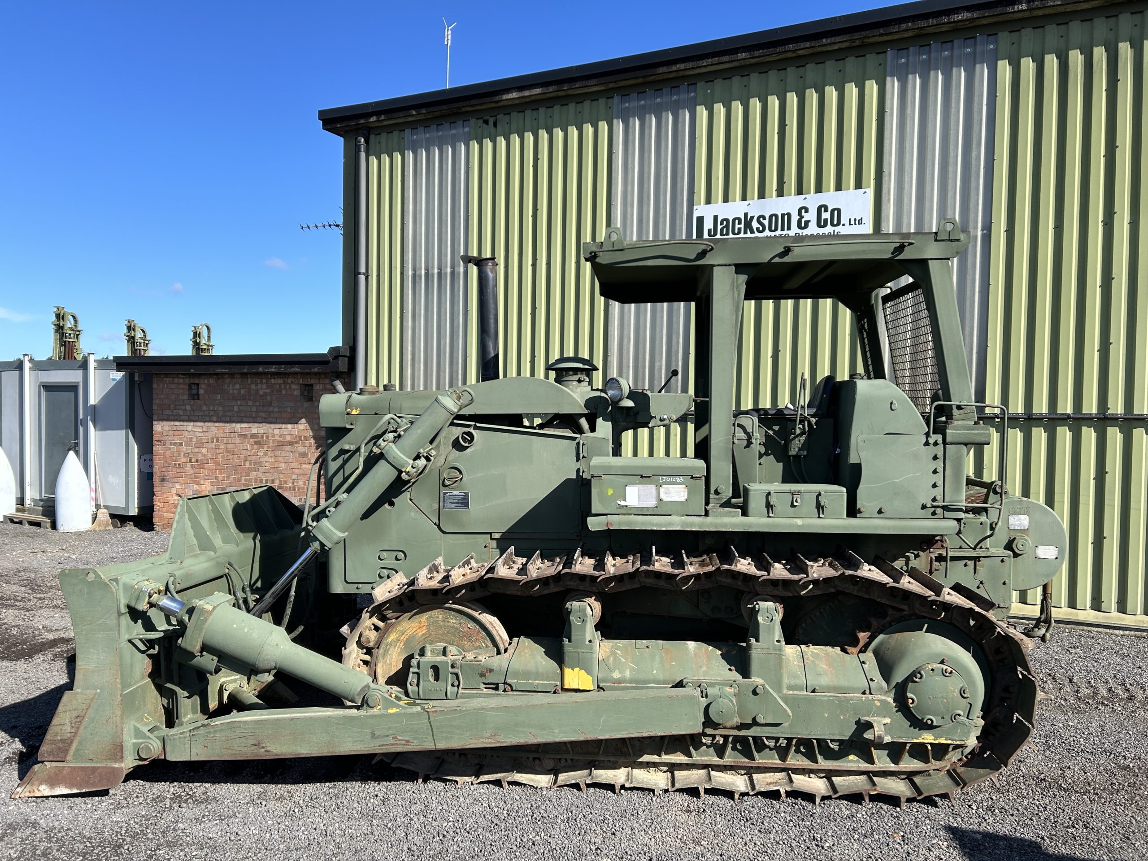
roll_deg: -0.8
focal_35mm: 26
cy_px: 430
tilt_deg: -0.7
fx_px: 862
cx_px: 574
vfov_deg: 53.1
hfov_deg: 67.3
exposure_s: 1/2841
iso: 50
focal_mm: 5.7
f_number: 1.5
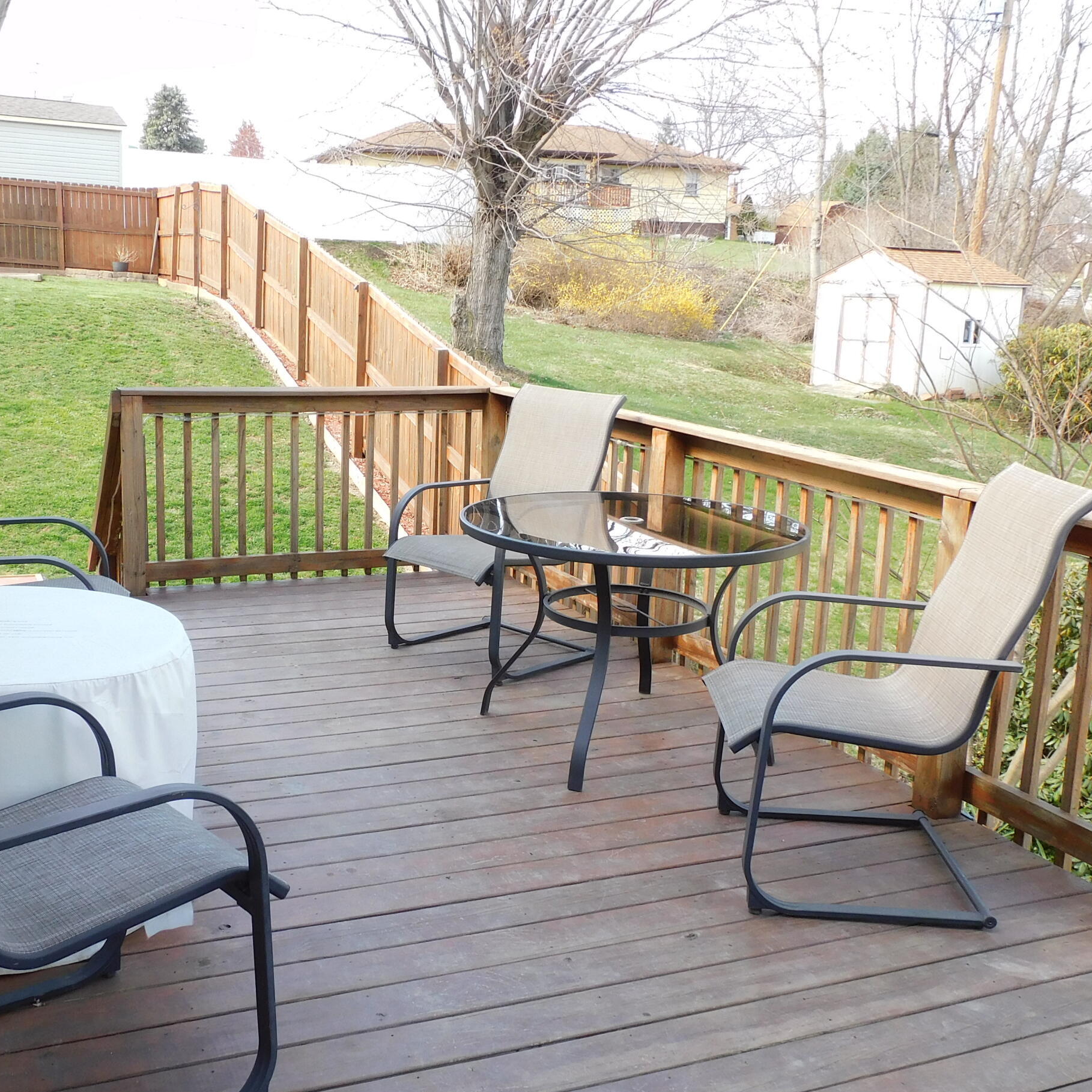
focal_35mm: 35
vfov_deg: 47.2
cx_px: 406
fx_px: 1249
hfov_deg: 46.8
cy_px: 517
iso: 125
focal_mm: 4.3
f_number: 3.3
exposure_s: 1/160
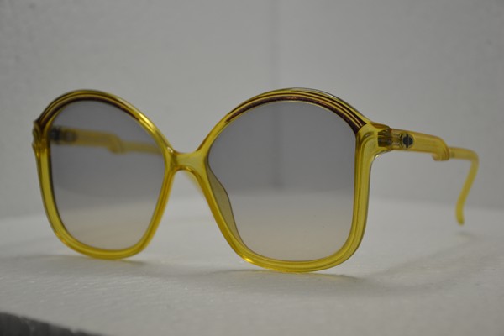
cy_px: 168
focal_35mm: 99
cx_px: 252
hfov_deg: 20.6
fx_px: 1386
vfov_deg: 13.8
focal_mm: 66
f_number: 5.3
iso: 400
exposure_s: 1/100
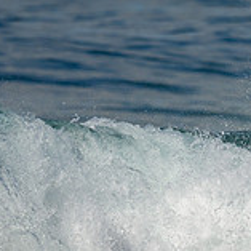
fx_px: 28179
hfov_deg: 0.5
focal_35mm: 3435
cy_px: 154
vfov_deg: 0.5
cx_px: 186
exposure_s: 1/2000
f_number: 6.3
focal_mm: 800
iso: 220
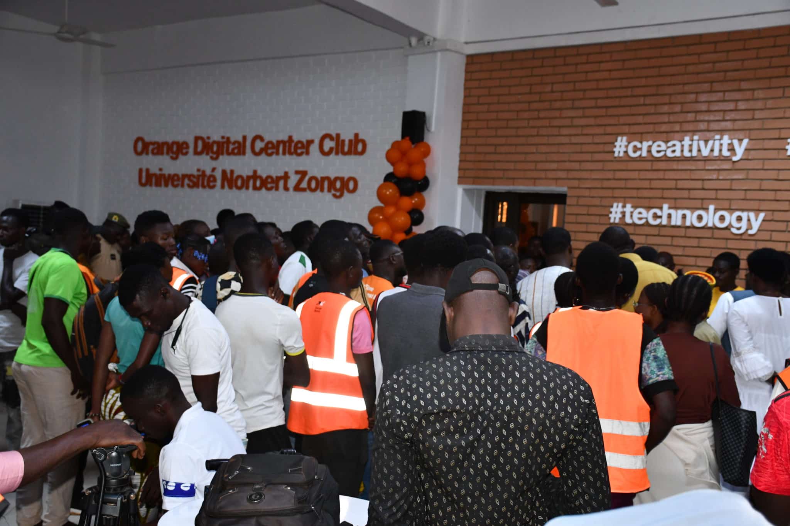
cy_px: 263
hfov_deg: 41.1
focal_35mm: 48
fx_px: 1053
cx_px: 395
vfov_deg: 28.1
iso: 1600
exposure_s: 1/60
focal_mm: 32
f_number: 4
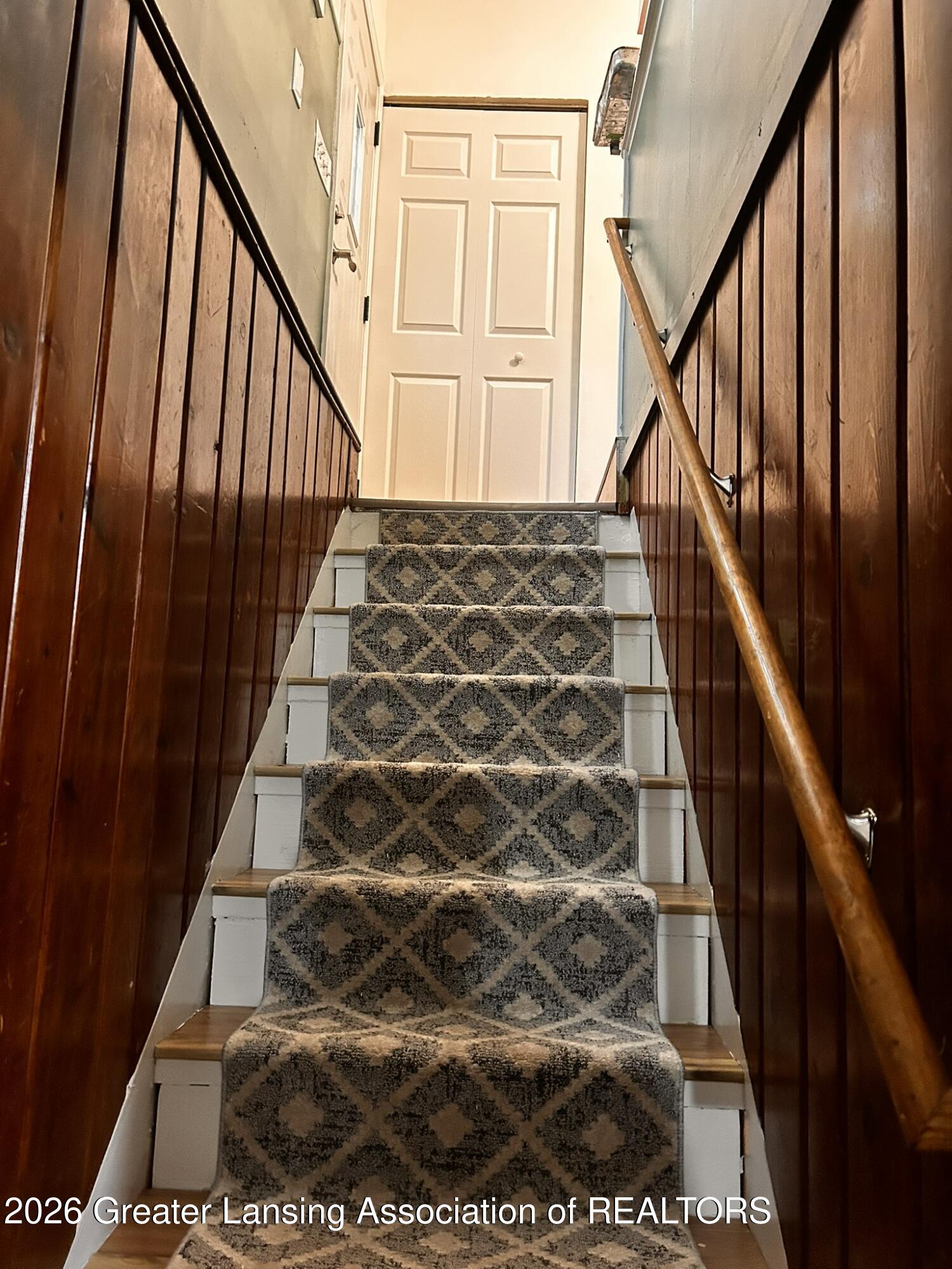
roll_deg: -1.0
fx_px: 953
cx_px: 476
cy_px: 634
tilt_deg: +7.1
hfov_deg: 53.1
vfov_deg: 67.3
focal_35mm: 26
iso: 400
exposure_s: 1/40
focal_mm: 5.7
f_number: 1.5
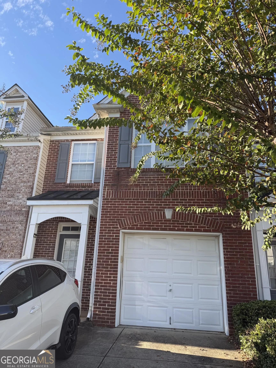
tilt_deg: +18.3
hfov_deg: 56.8
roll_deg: -1.3
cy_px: 184
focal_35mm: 24
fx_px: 255
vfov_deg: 71.6
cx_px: 138
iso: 80
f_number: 1.78
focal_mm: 6.76
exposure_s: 1/979
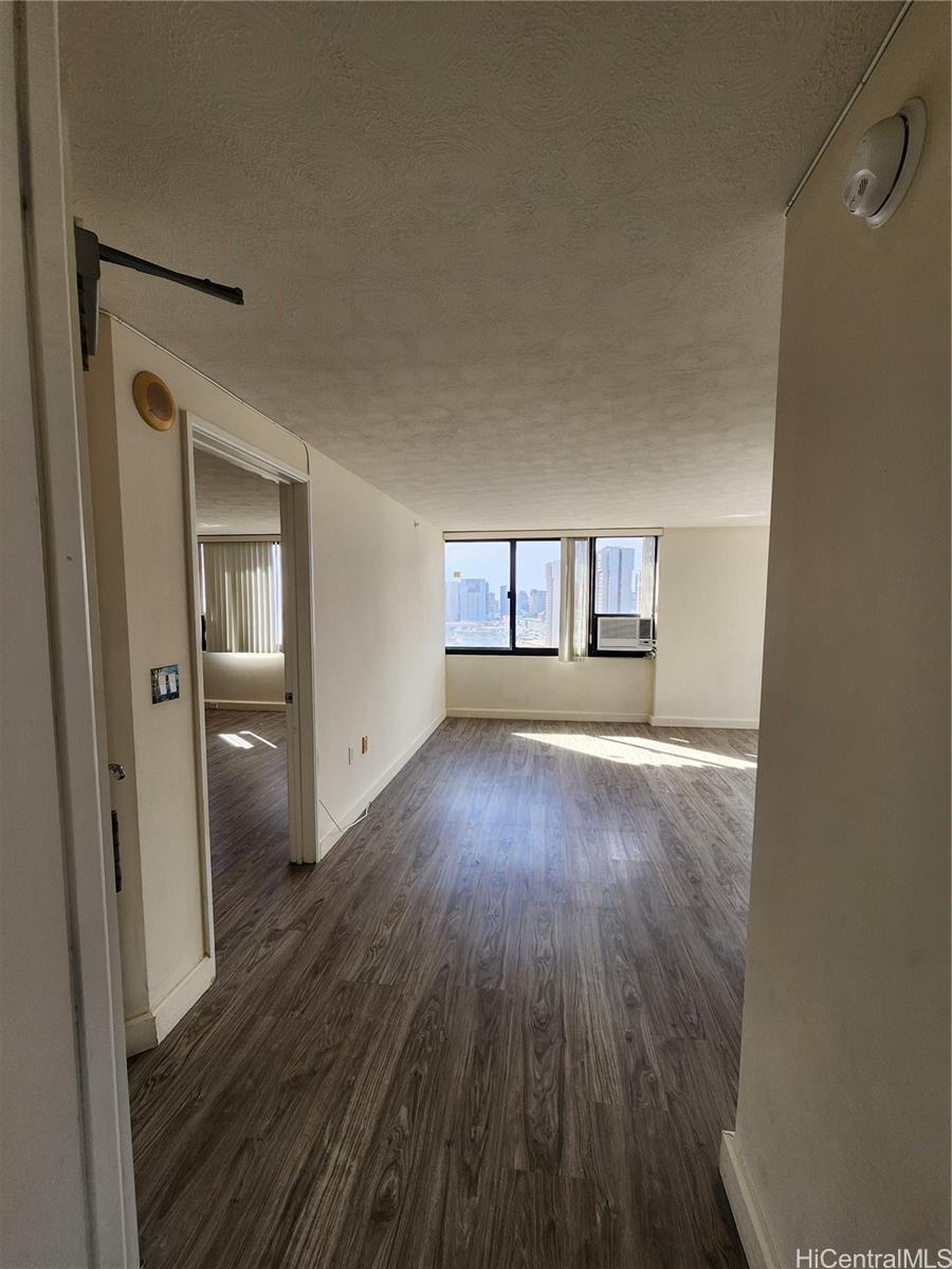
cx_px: 476
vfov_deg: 106.2
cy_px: 634
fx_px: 477
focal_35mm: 13
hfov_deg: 89.9
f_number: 2.2
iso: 50
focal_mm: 2.2
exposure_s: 1/120
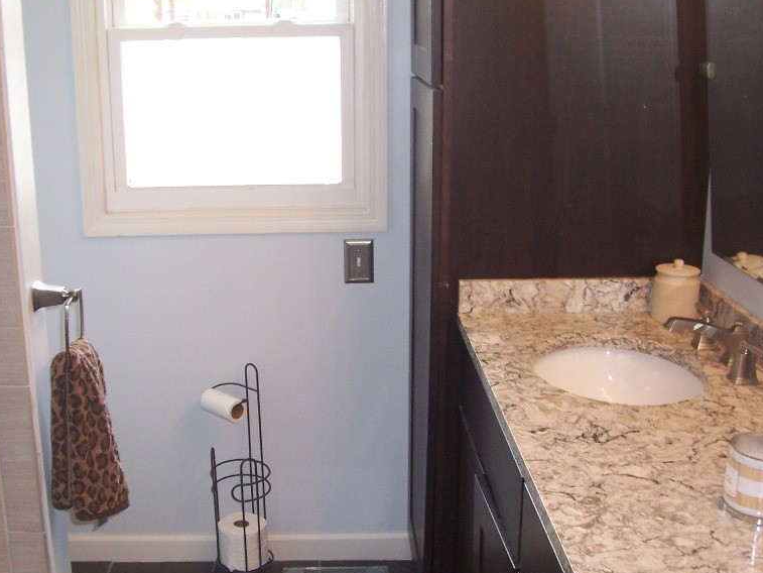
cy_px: 281
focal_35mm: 46
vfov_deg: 31.5
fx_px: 1014
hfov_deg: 41.1
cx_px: 313
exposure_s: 1/60
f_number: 2.7
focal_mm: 5.6
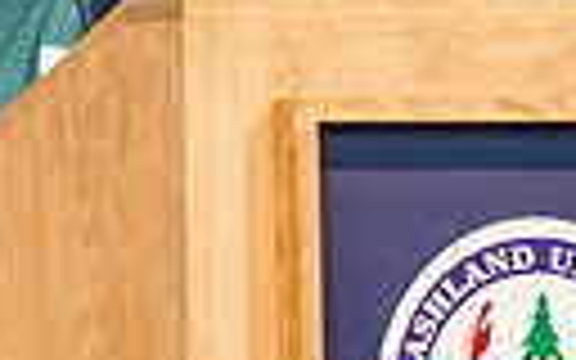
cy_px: 2
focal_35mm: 922
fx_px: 14473
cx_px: 63
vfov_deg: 1.4
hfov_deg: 2.3
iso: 2000
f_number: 3.2
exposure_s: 1/200
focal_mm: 200
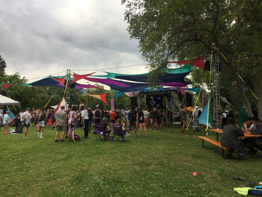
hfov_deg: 61.7
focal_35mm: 29
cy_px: 98
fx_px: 219
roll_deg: -1.3
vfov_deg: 48.2
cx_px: 131
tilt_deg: +6.0
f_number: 2.2
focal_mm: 4.15
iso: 25
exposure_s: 1/455
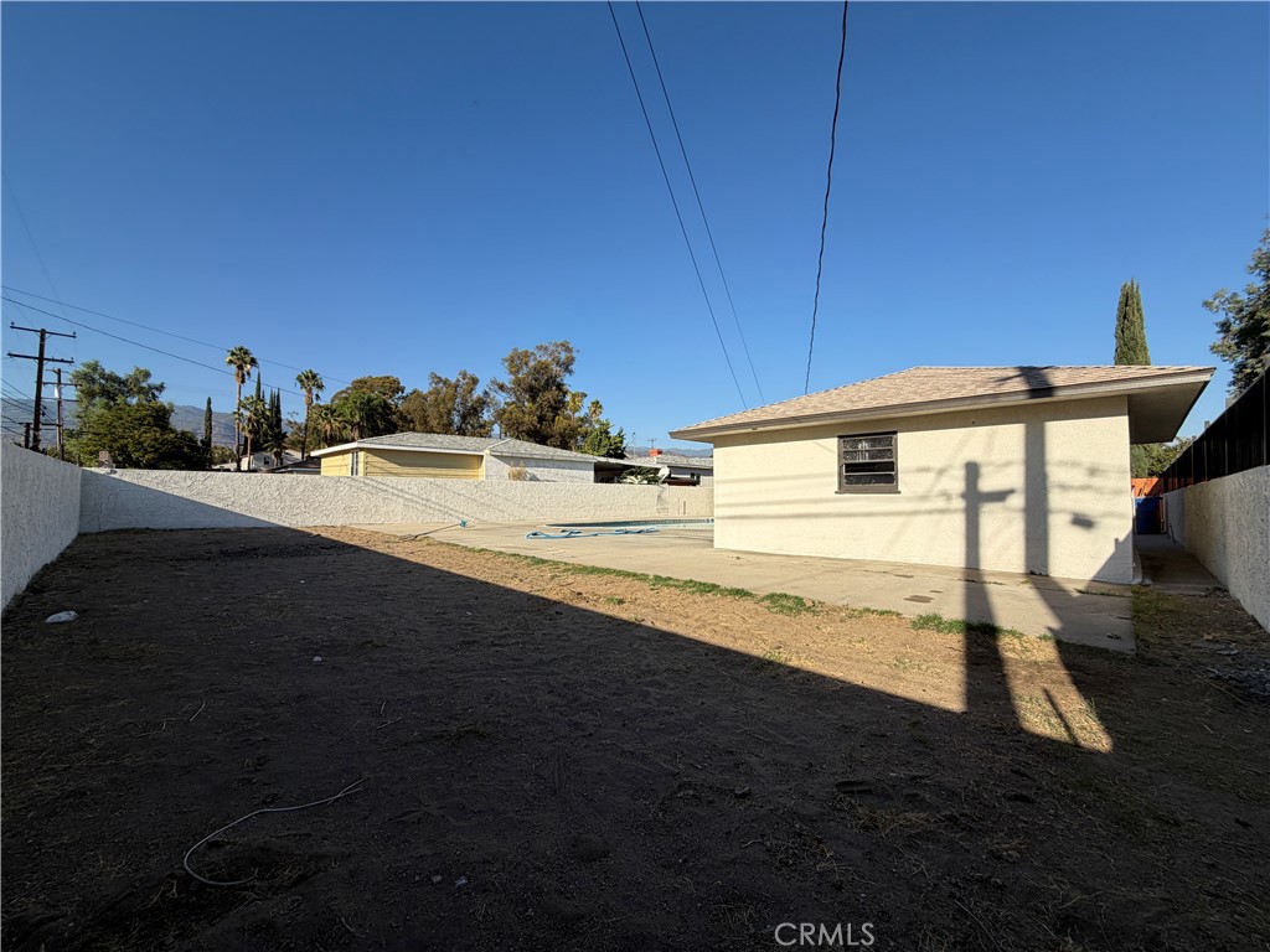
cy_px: 476
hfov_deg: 102.1
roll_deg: +0.0
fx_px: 514
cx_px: 635
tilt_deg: +2.6
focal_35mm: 14
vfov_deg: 85.7
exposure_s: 1/770
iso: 20
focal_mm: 2.22
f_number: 2.2
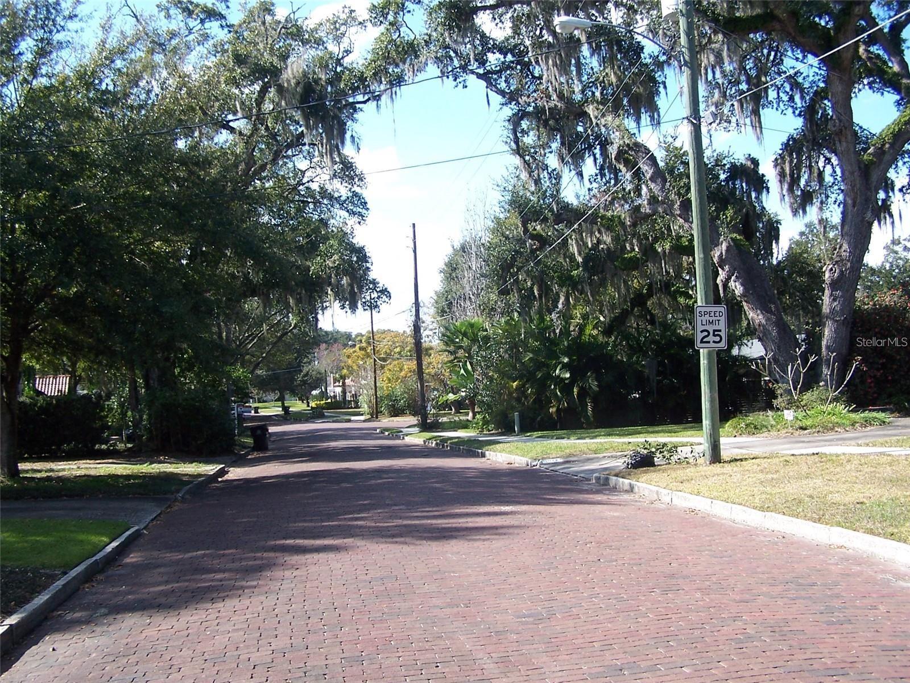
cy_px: 342
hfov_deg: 49.0
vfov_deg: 37.7
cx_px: 455
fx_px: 999
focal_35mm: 38
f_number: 2.8
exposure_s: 1/500
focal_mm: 6.3
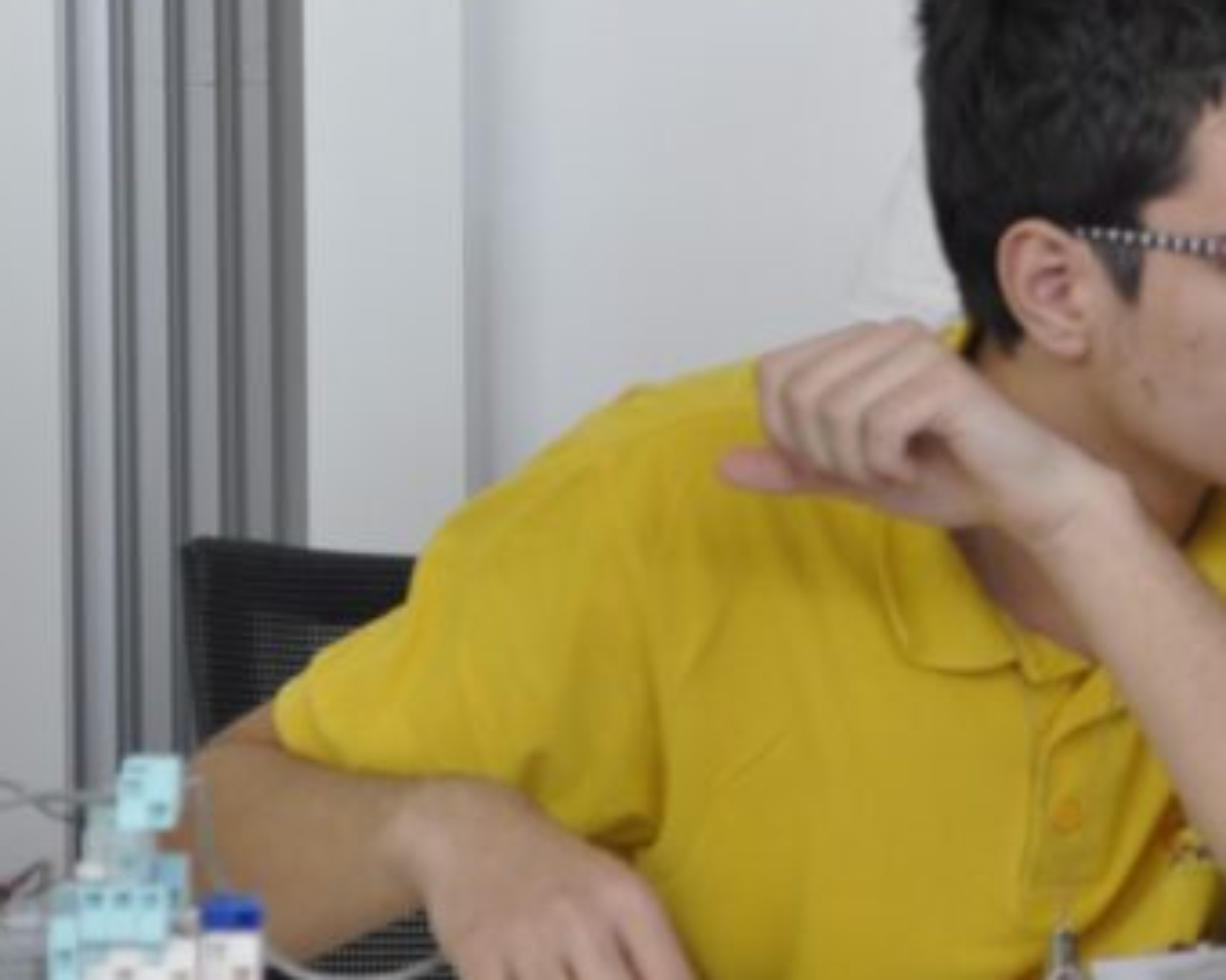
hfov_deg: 11.1
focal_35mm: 170
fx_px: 6167
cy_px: 600
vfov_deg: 9.1
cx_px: 1602
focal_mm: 40
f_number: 4
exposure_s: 1/60
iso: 400
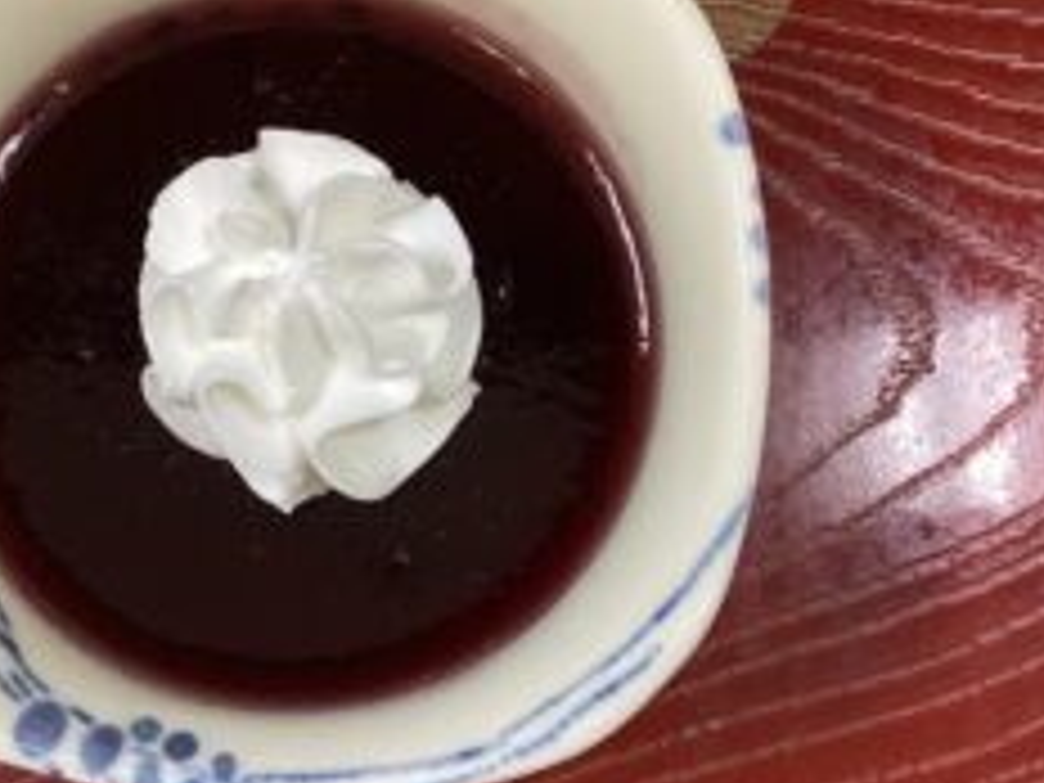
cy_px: 407
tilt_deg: -83.9
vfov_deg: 29.1
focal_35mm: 50
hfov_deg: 37.9
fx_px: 1508
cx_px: 389
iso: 250
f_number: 2.4
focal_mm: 3.3
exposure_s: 1/60
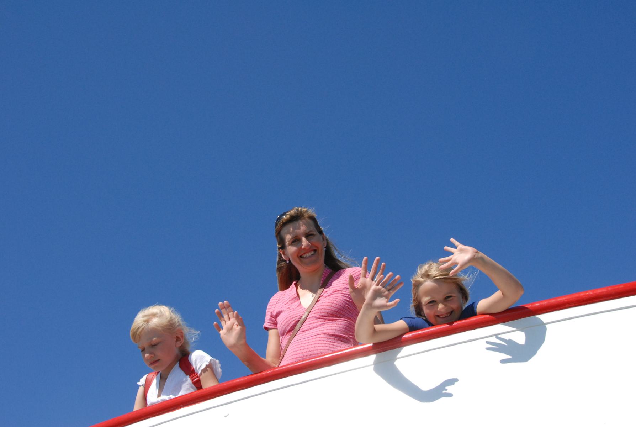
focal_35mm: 48
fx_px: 850
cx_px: 318
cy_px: 214
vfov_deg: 28.2
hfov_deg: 41.0
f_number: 11
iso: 640
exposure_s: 1/750
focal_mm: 32
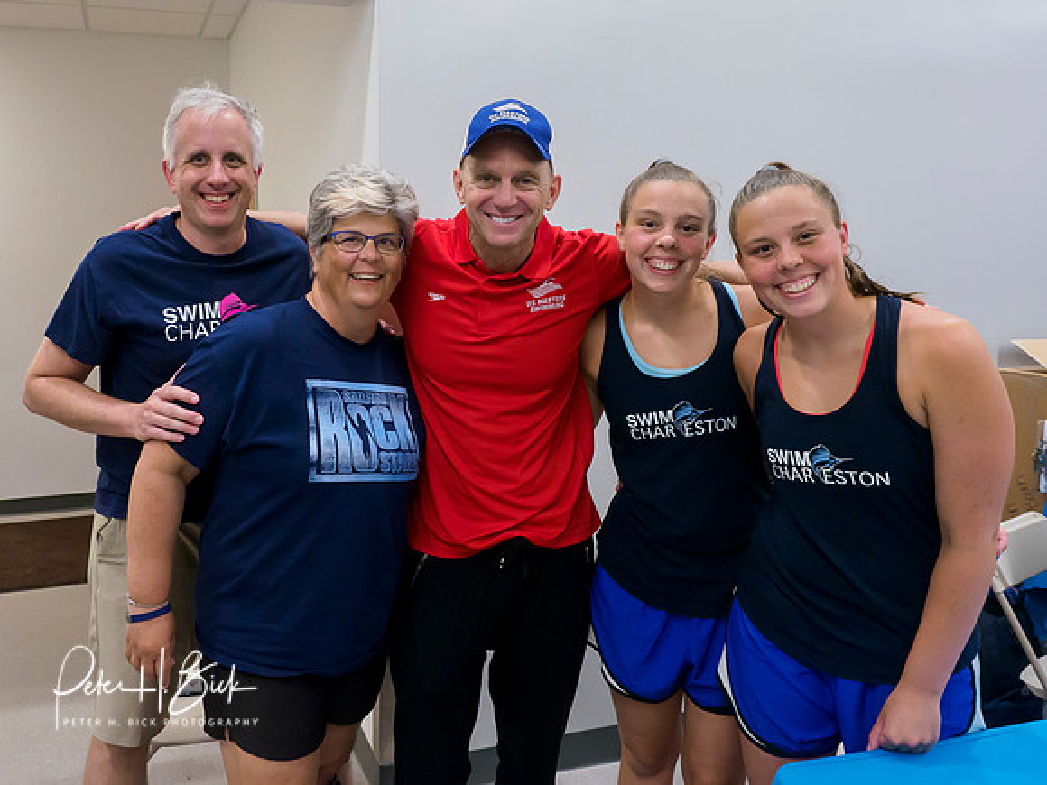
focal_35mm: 30
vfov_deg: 47.2
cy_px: 339
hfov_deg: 60.0
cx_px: 410
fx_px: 896
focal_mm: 12
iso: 3200
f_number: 4
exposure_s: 1/125
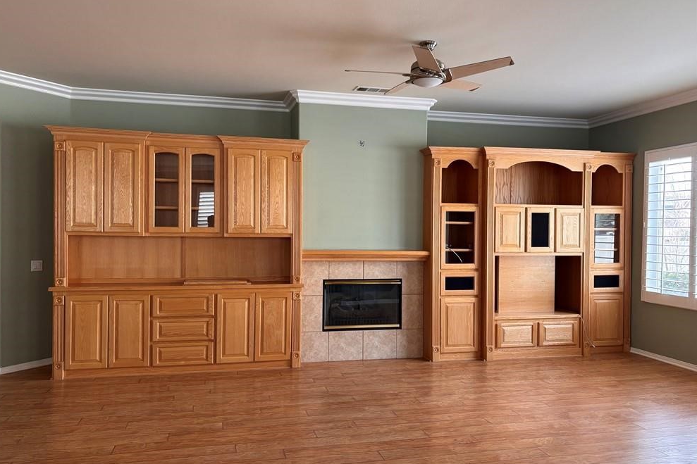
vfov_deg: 46.4
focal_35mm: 28
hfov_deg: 65.5
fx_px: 542
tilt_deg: -0.7
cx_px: 340
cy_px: 235
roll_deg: -0.8
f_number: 1.6
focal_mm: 5.96
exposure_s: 1/91
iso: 125
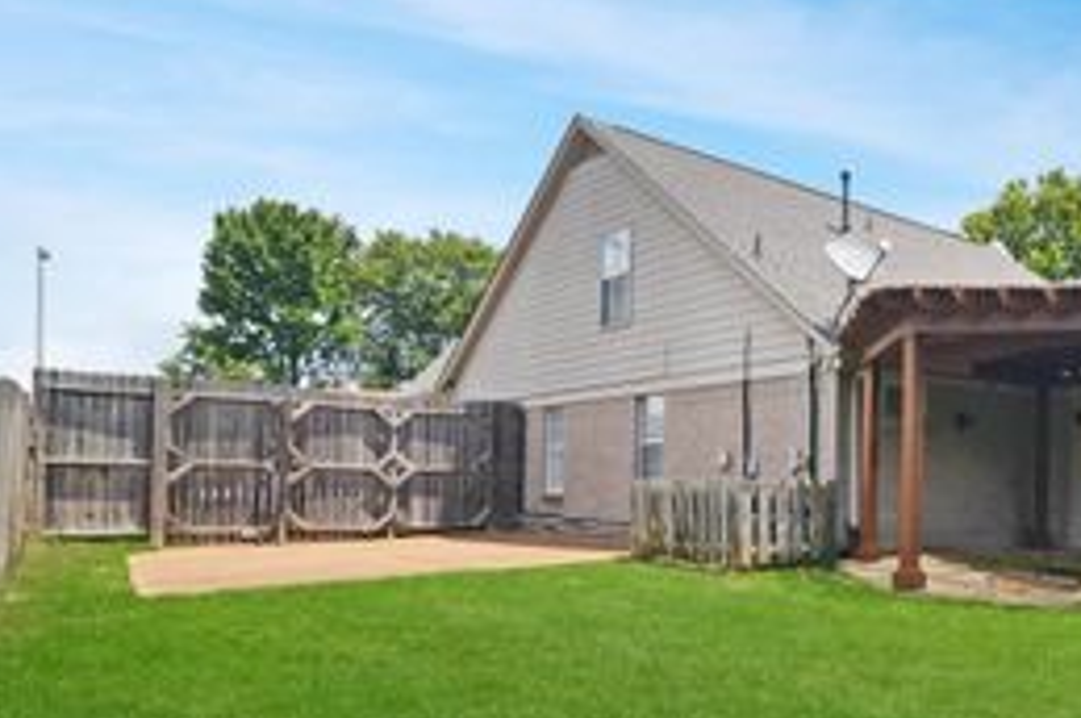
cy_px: 440
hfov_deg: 55.3
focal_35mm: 29
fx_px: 870
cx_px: 972
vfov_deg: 44.6
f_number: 7.1
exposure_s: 1/200
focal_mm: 10
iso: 100
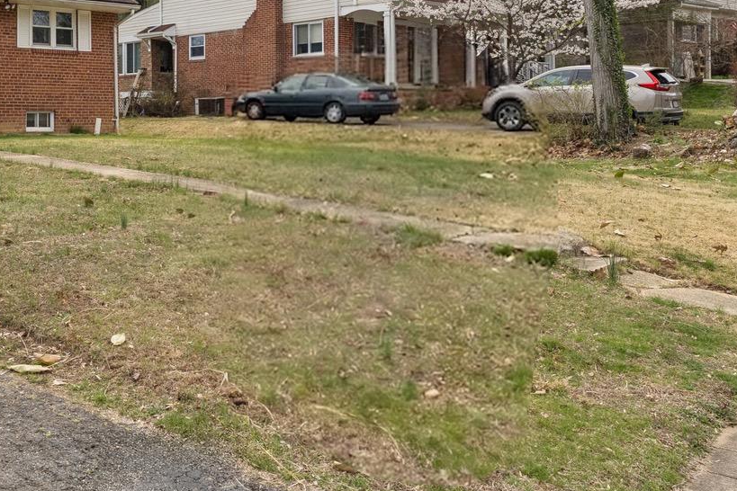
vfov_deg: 30.8
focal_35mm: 42
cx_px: 121
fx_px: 860
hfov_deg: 43.6
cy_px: 77
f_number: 7.1
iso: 1250
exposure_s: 1/4000
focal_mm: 16.8
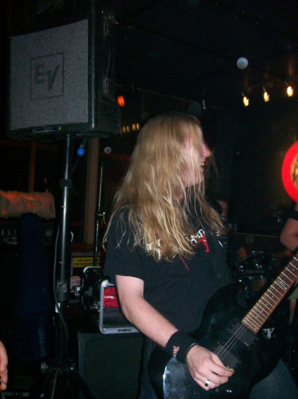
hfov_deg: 39.6
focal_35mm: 36
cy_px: 200
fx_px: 414
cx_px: 149
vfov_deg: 51.4
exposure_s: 1/45.3
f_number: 2.7
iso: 140
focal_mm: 6
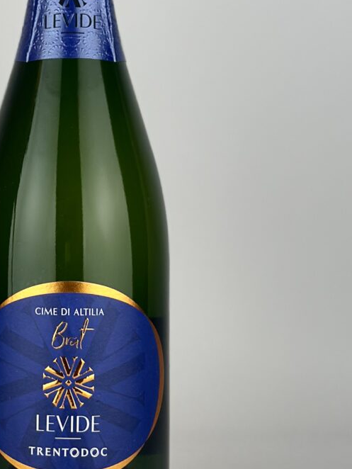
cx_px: 52
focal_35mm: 116
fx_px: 1572
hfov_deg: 12.7
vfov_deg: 16.9
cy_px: 152
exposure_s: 1/619
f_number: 1.78
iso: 80
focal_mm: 6.86
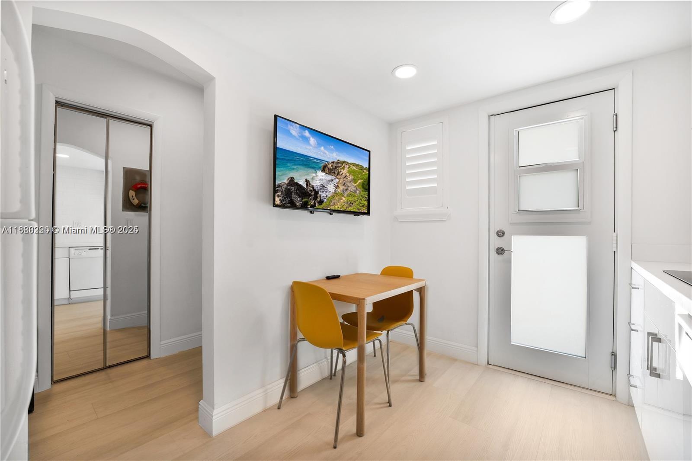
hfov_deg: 104.3
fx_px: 269
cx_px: 346
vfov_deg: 81.2
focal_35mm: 14
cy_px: 230
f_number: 8
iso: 1250
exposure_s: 1/30
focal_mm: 14
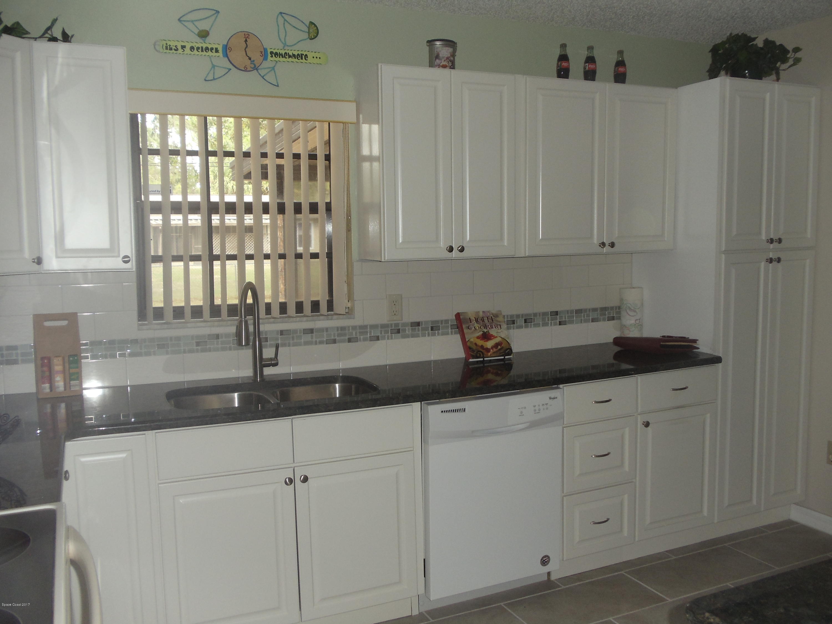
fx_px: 1058
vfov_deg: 32.9
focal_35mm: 44
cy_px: 312
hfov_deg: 42.9
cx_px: 416
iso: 160
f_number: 3.5
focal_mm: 6
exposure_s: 1/30
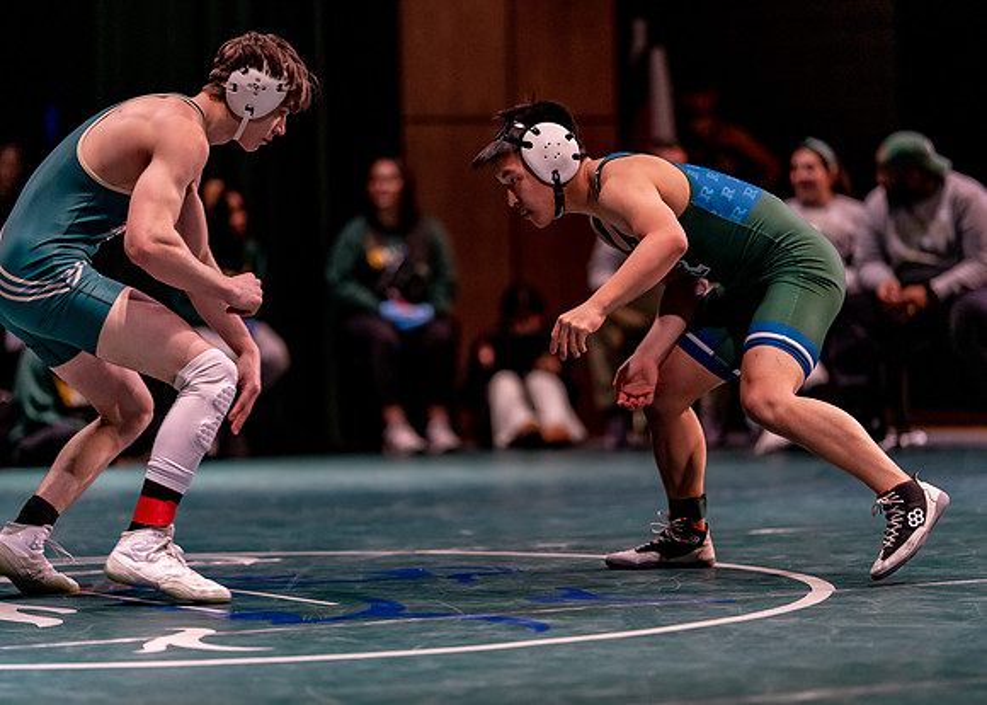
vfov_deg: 10.2
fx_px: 3964
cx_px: 494
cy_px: 352
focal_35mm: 141
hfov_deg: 14.2
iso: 2000
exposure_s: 1/640
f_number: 1.8
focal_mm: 135
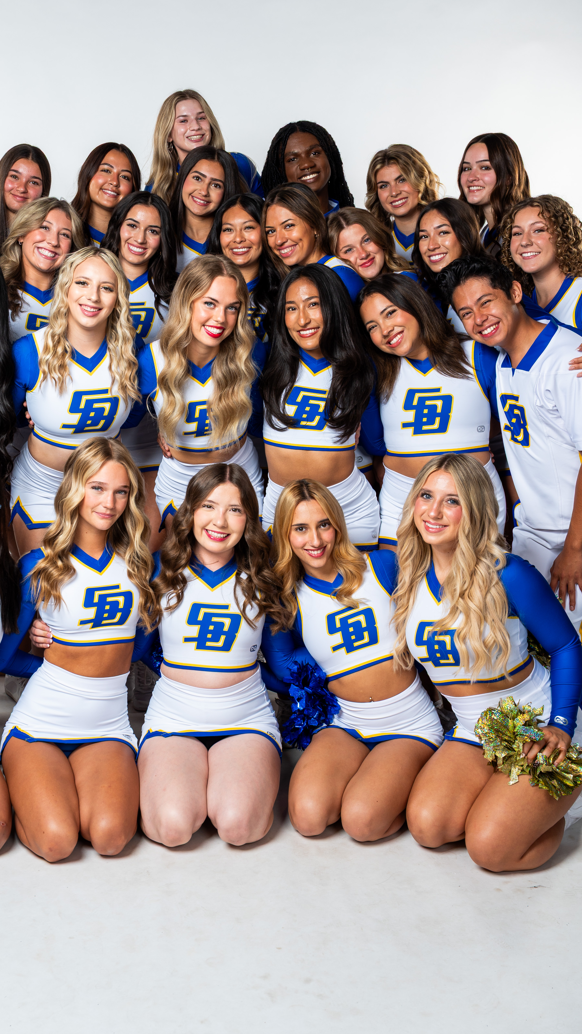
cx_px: 221
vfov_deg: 44.5
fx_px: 1262
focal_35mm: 46
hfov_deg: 25.9
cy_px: 454
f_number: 6.3
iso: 200
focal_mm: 37
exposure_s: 1/200
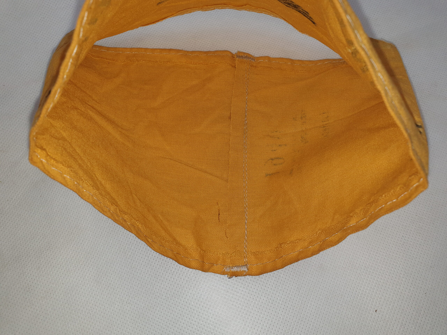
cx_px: 224
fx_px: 336
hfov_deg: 67.3
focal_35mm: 26
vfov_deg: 53.1
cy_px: 168
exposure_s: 1/377
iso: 50
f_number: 2.4
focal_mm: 4.3
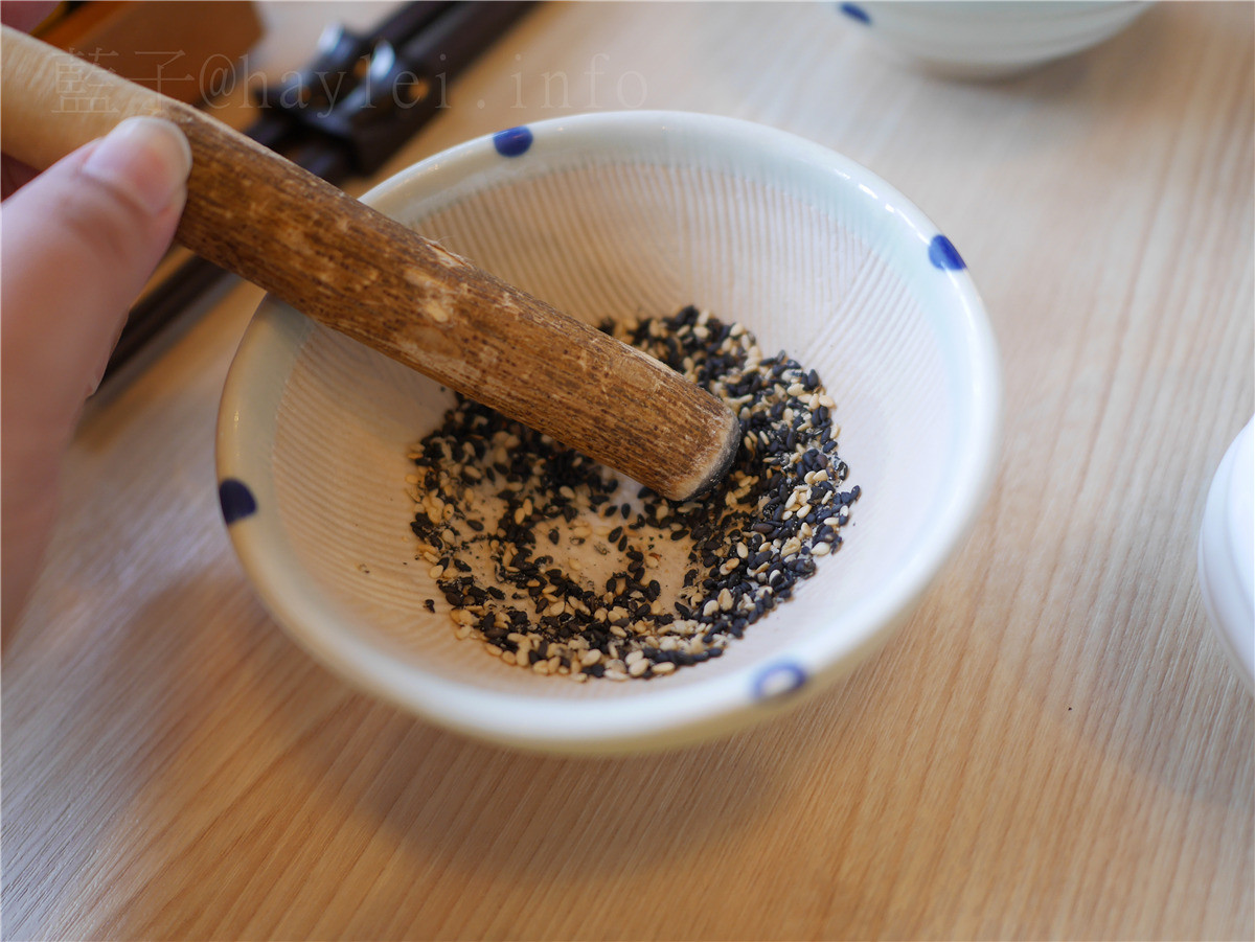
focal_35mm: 30
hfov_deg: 59.9
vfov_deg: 46.8
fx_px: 1088
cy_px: 471
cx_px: 628
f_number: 1.7
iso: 200
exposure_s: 1/80
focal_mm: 15
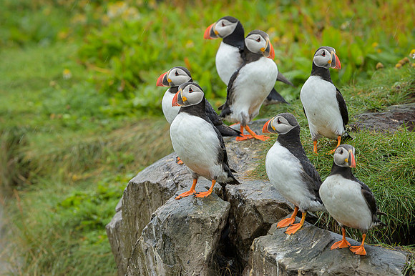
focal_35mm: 534
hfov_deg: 3.9
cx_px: 193
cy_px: 131
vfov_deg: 2.6
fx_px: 6150
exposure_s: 1/320
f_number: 8
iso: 800
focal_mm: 500
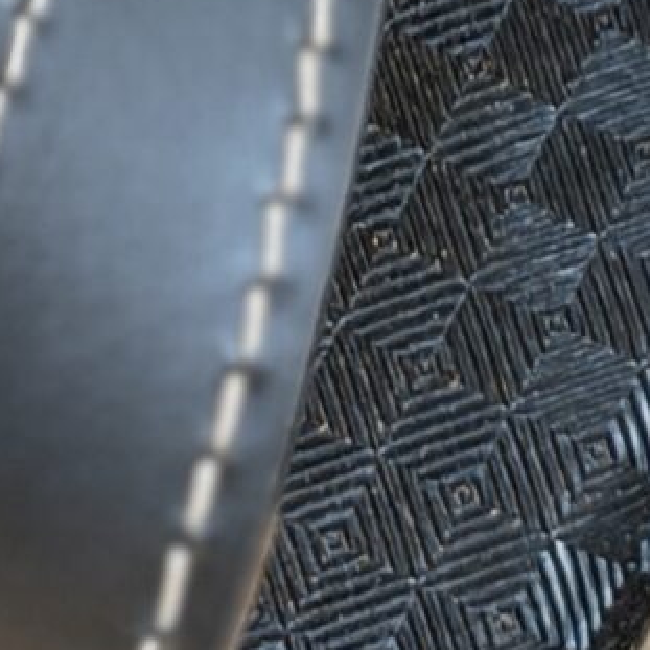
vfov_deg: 4.9
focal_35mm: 349
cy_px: -901
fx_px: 7414
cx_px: 1129
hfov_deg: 5.0
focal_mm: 6.76
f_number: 1.78
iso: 250
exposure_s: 1/45
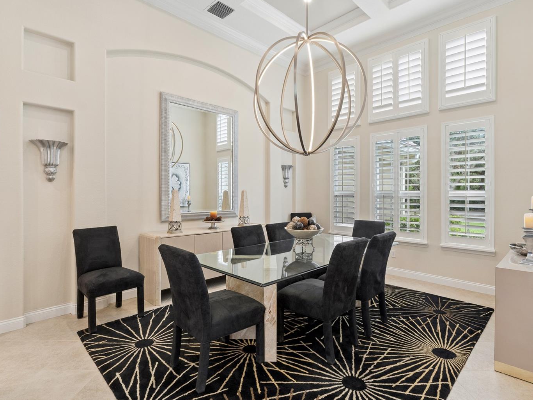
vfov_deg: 69.9
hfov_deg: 86.0
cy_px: 194
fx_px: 286
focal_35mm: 19
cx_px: 272
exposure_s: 1/15
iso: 400
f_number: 9
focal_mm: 11
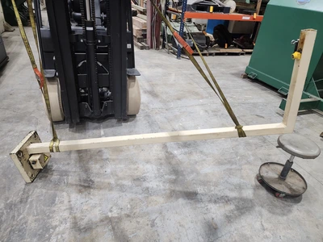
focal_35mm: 23
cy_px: 121
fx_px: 215
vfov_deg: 58.9
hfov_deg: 73.9
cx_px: 162
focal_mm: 6.4
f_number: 1.8
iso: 400
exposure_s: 1/120
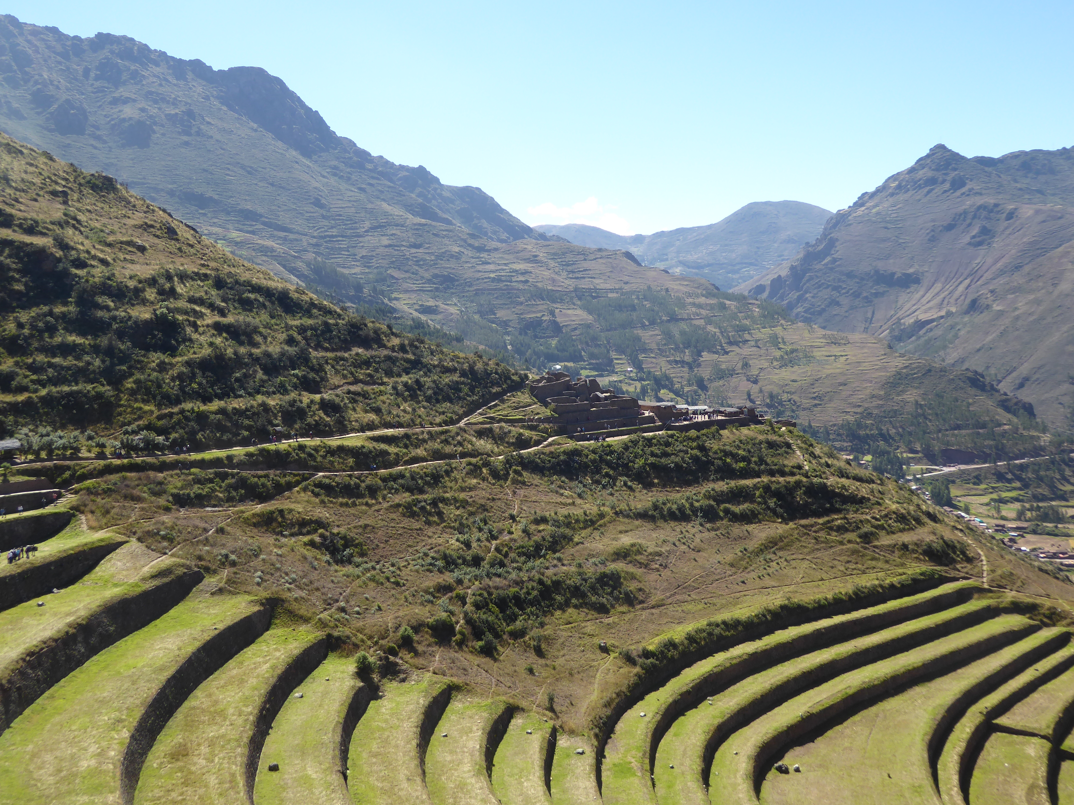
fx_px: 1117
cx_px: 537
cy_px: 402
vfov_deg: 39.7
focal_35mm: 36
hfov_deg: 51.4
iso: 80
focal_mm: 6.3
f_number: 3.7
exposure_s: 1/400
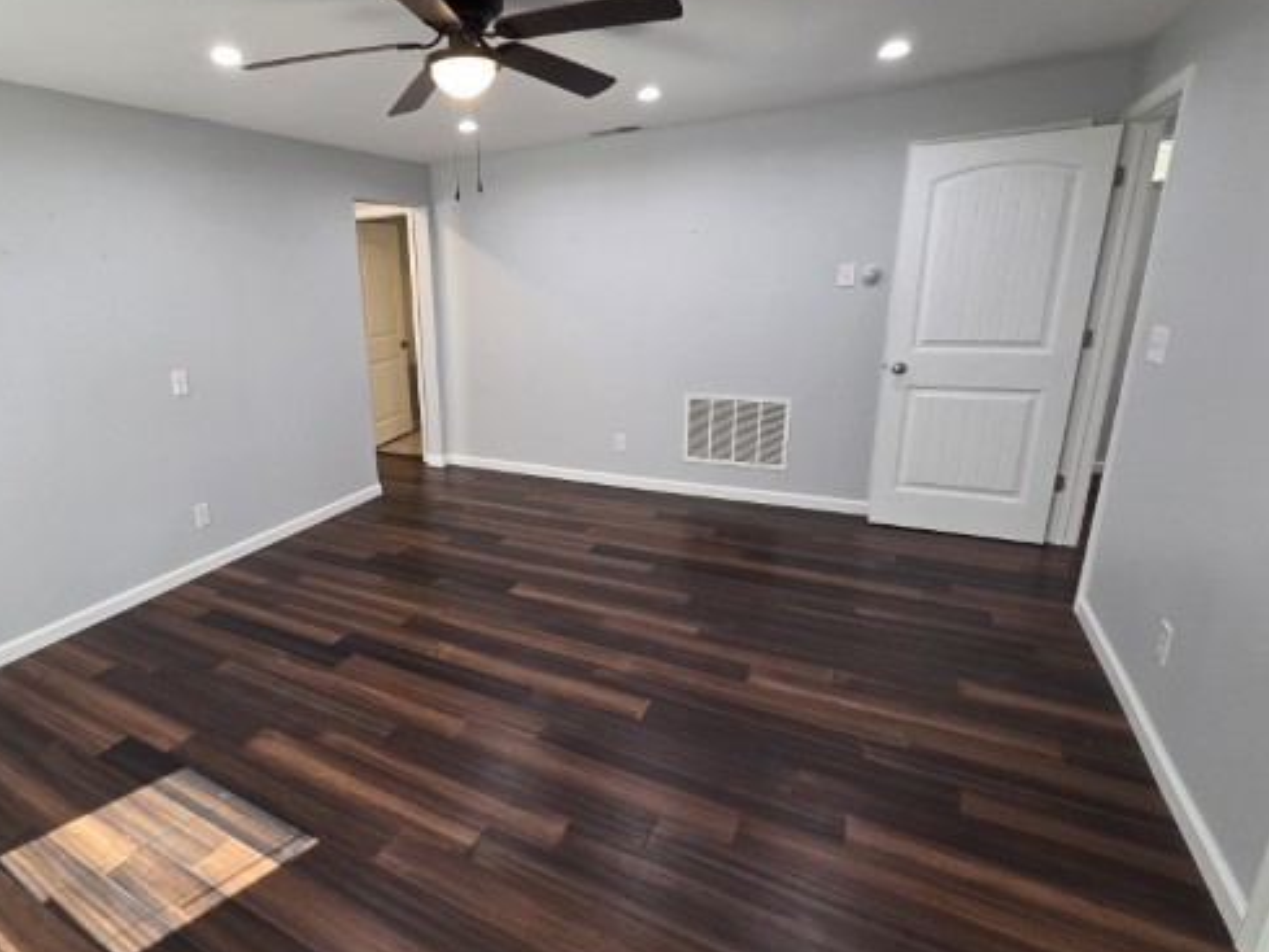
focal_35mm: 17
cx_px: 480
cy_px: 462
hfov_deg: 89.3
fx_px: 623
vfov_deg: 74.7
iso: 160
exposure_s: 1/60
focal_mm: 2.2
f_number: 2.2
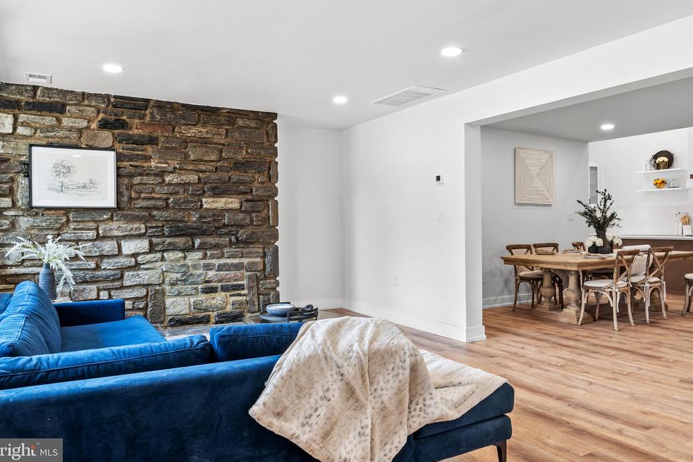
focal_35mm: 25
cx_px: 345
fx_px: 481
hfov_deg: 71.5
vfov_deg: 51.3
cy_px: 224
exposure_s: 1/2.5
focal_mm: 16
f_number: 9
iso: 200
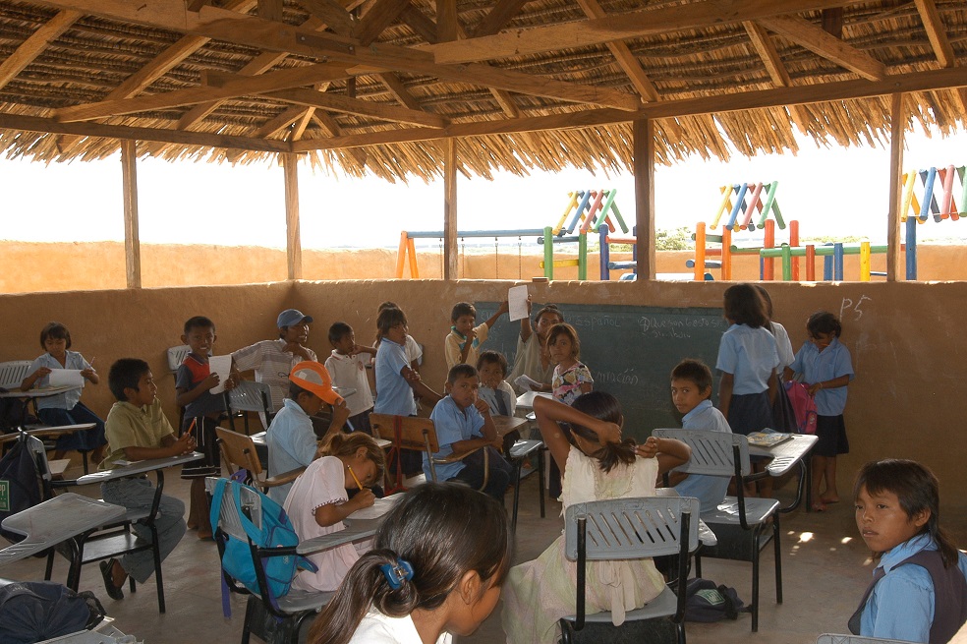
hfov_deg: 51.3
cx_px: 484
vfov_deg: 35.5
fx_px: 1007
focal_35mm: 38
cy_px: 322
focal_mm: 25
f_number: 14
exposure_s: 1/40
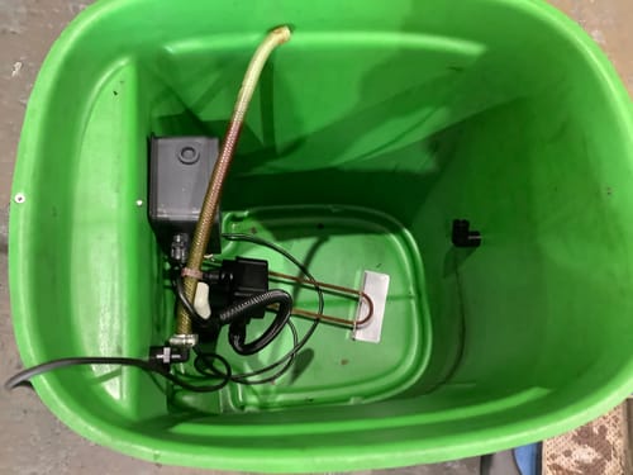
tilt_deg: -72.2
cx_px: 316
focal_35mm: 31
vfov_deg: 45.4
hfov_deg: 58.4
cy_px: 238
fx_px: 567
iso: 400
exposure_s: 1/25
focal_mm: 3.3
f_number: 2.4
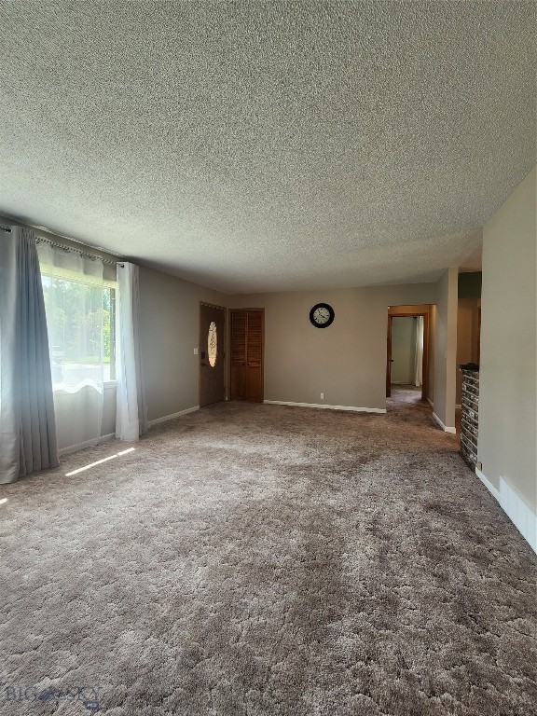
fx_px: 269
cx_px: 268
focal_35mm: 13
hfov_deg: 89.9
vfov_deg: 106.2
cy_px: 358
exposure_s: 1/60
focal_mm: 2.2
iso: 64
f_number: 2.2
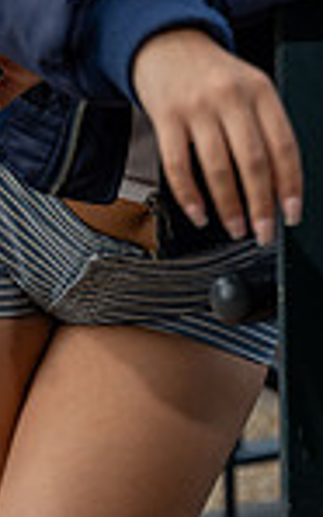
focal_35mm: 185
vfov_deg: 11.1
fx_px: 2608
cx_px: 146
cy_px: -160
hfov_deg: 7.1
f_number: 2.8
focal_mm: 60
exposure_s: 1/5000
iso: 400
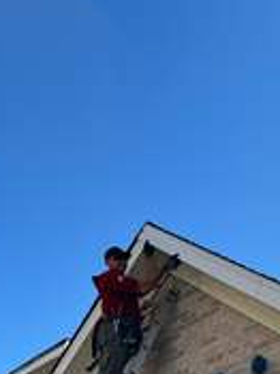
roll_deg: -1.5
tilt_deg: +23.6
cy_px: 410
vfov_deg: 31.1
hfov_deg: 25.0
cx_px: 293
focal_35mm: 55
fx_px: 594
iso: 80
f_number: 1.78
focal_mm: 6.76
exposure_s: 1/2710
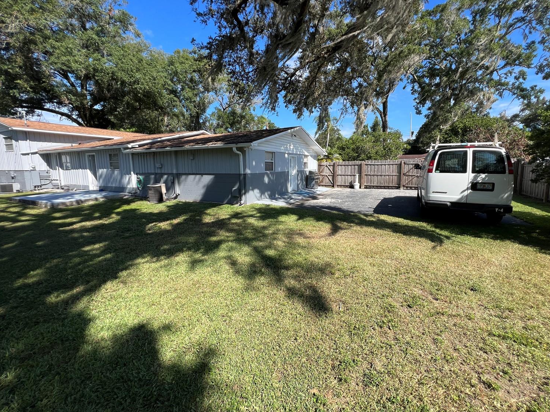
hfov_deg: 101.9
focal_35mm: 14
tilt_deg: -4.7
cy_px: 192
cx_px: 294
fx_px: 222
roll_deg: +1.7
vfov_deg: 85.5
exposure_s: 1/919
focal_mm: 1.57
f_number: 1.8
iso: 32
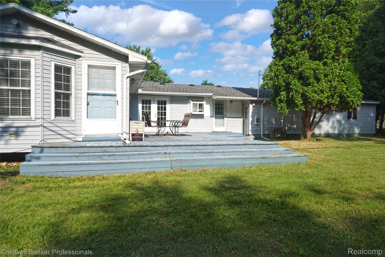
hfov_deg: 76.1
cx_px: 192
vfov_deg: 55.1
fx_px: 246
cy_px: 128
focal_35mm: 23
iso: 200
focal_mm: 23
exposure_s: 1/640
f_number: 8
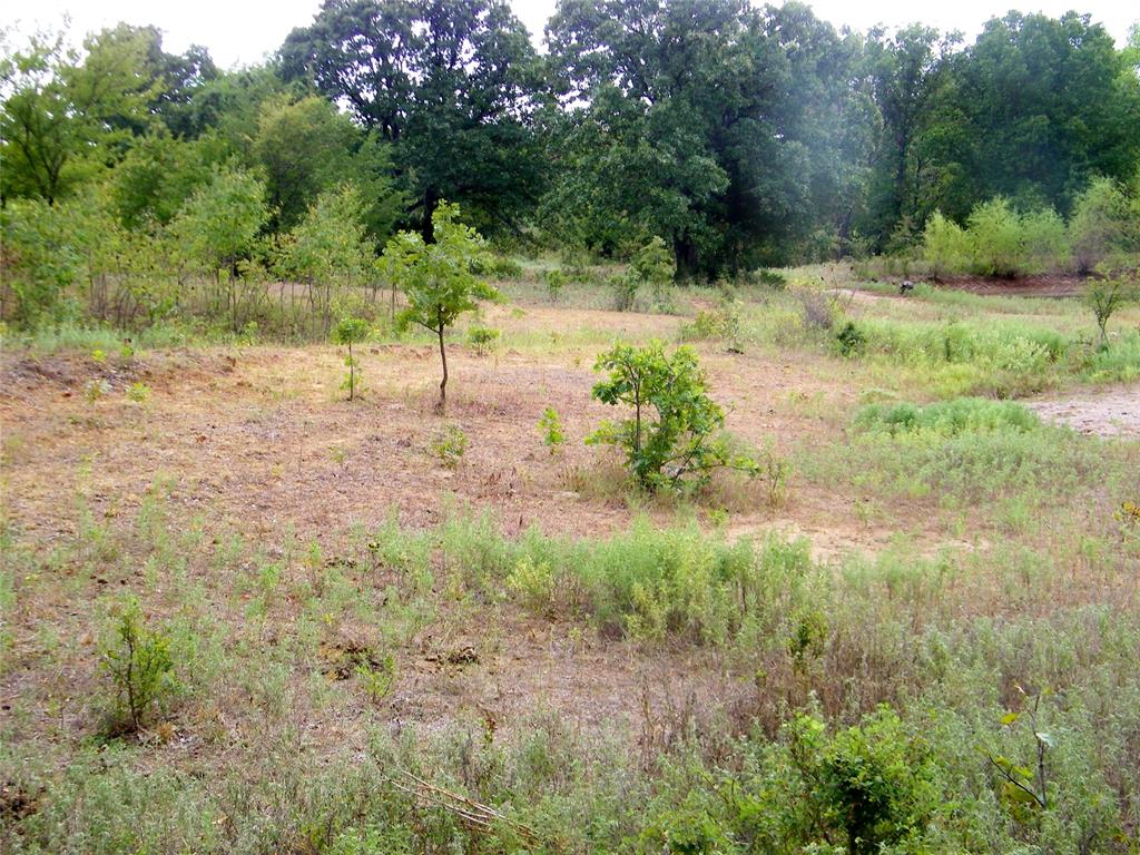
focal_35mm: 49
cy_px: 428
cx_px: 570
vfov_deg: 29.7
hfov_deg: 38.9
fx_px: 1614
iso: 80
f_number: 4
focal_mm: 8.8
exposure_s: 1/100
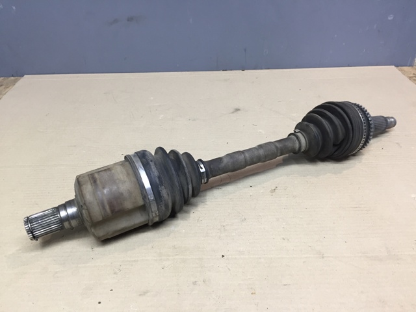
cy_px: 156
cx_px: 208
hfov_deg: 61.7
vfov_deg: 48.2
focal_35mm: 29
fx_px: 349
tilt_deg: -36.4
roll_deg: -0.4
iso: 64
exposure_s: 1/33
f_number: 2.2
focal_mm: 4.15
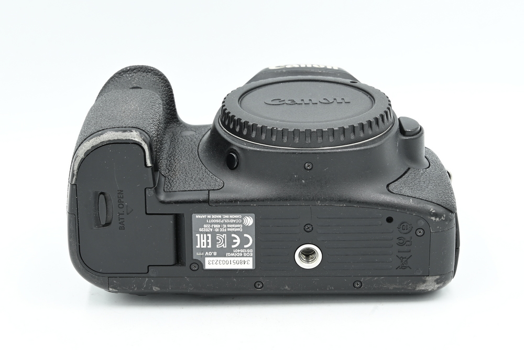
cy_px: 175
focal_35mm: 102
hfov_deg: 20.0
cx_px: 262
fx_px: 1485
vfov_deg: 13.4
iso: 200
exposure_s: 1/15
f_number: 14
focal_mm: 68
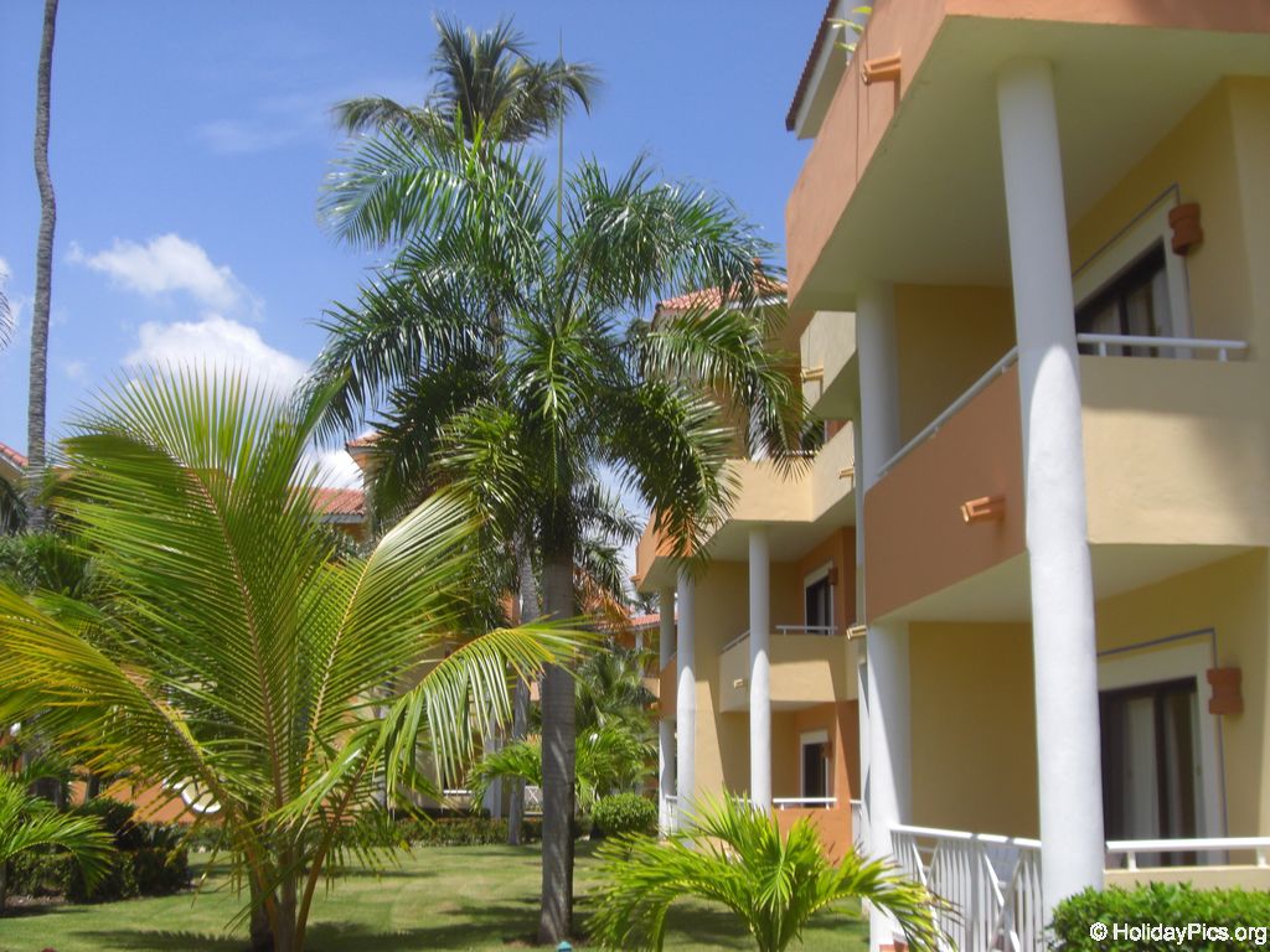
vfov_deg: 37.7
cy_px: 476
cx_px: 635
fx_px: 1394
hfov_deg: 49.0
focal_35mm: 38
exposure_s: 1/125
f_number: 8
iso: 64
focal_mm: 6.2
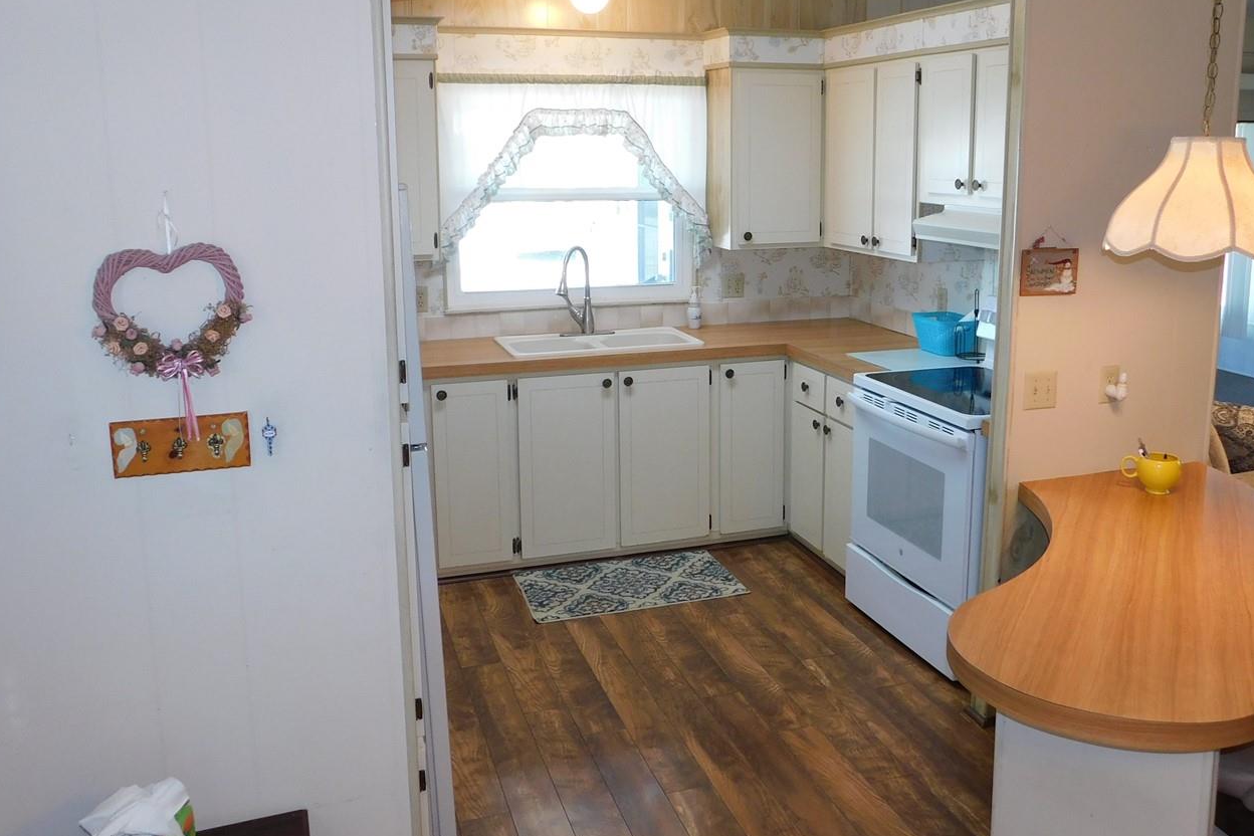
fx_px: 1115
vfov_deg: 40.9
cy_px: 337
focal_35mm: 32
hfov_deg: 58.5
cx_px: 712
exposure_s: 1/30
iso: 160
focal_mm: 4.1
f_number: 3
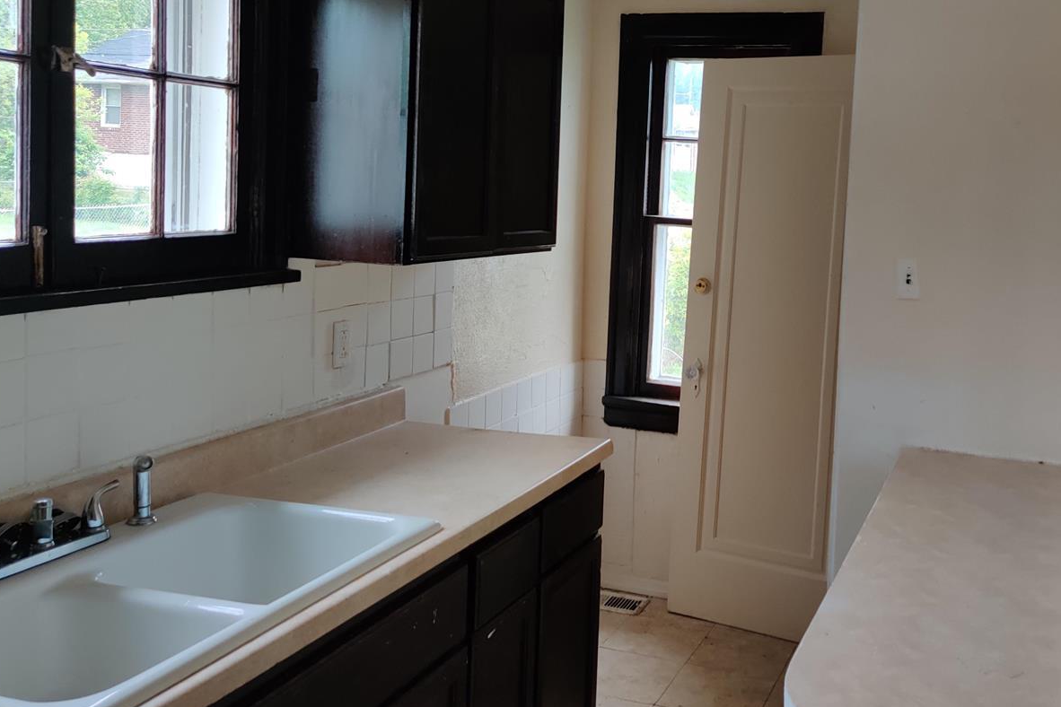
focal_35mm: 38
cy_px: 236
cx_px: 662
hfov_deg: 50.2
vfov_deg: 34.7
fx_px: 1120
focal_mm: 4.75
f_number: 1.65
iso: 250
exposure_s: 1/100
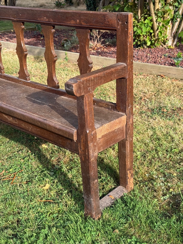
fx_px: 338
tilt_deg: -21.4
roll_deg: +0.9
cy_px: 122
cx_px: 92
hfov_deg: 30.3
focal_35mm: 48
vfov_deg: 39.7
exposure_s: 1/611
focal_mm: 6.76
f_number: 1.78
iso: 64
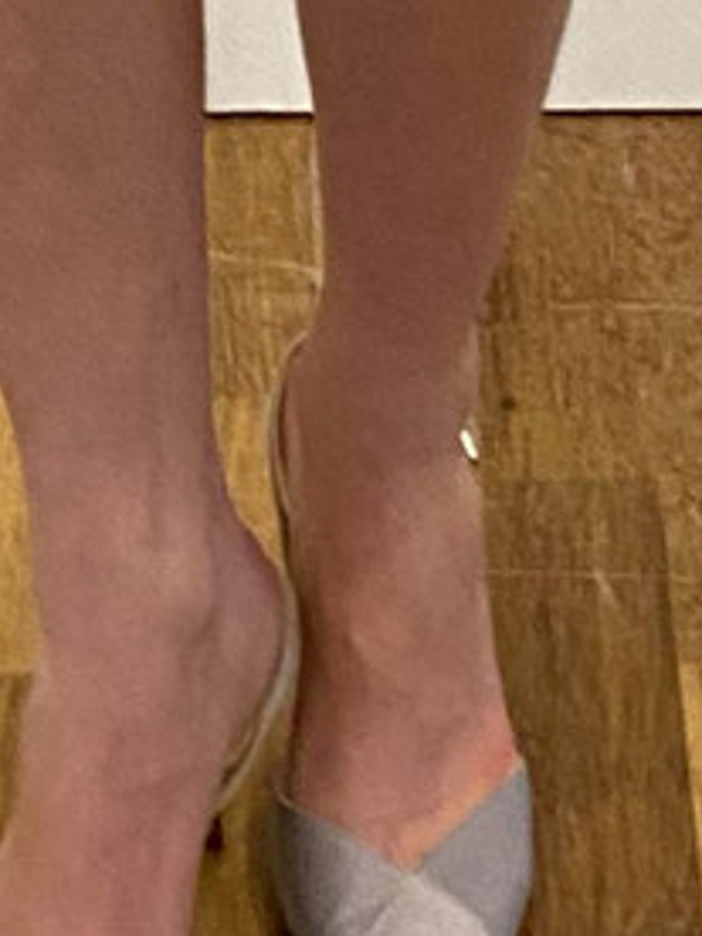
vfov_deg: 11.9
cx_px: 159
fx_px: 3867
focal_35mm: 143
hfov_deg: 10.3
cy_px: -1085
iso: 125
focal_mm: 4.25
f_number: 1.8
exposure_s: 1/50
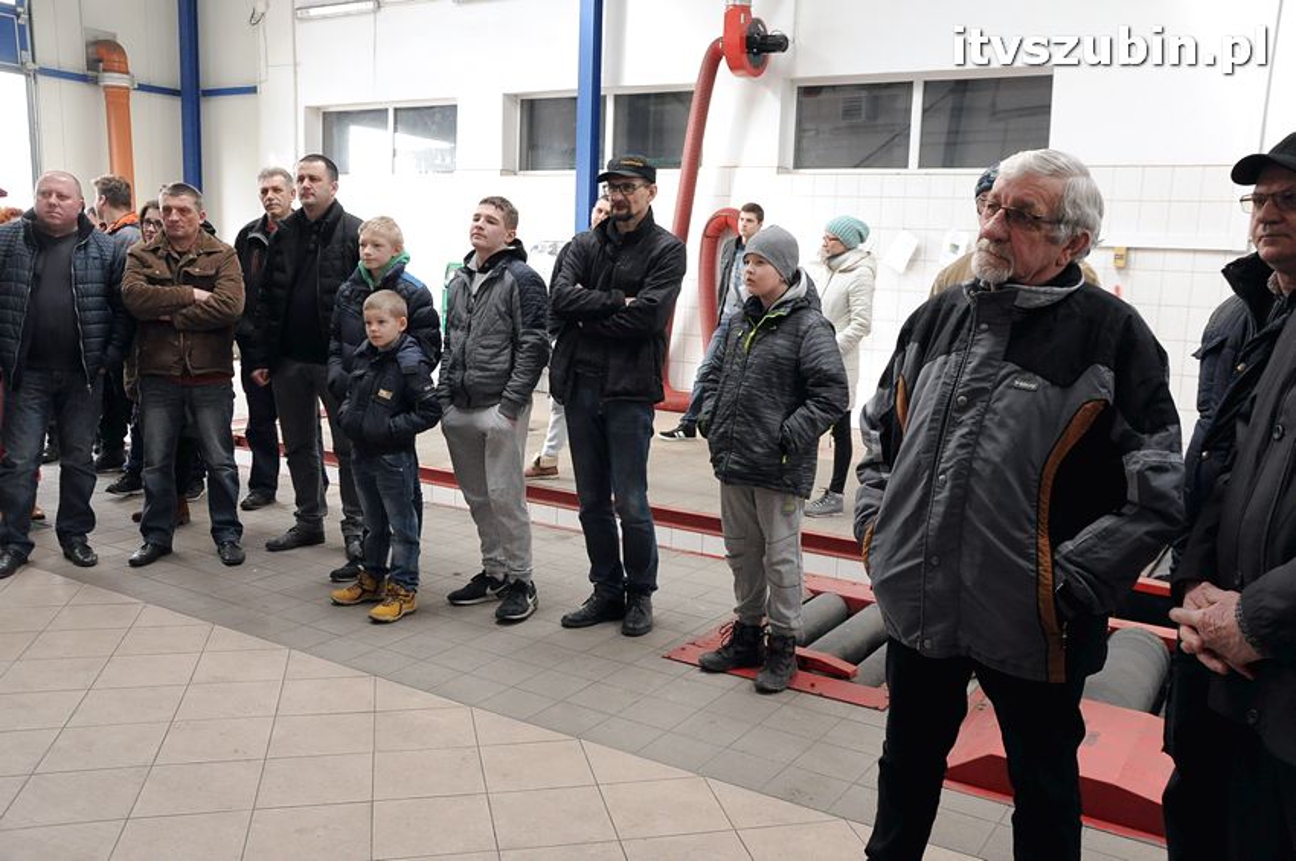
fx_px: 1133
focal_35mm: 32
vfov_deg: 41.6
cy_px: 430
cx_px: 648
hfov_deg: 59.5
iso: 1600
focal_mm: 21
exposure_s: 1/160
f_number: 6.3
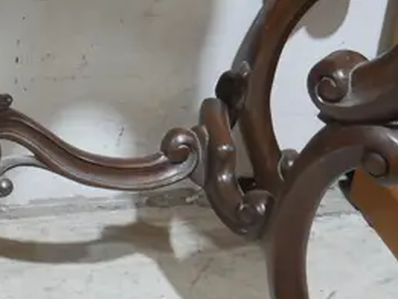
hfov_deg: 12.3
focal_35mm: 157
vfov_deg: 9.3
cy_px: -65
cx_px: -82
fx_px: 1806
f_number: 4.5
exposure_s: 1/60
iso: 640
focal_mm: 20
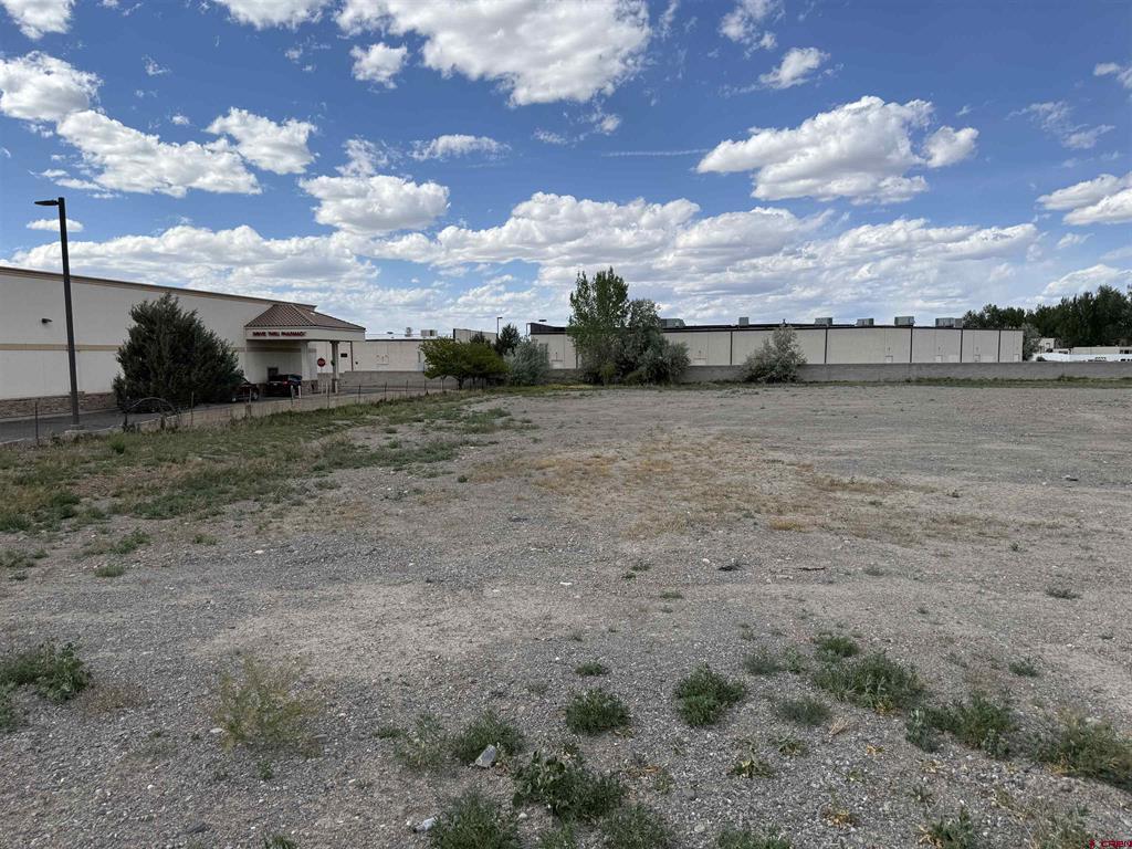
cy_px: 424
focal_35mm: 24
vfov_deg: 56.8
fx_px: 785
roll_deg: -0.3
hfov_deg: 71.6
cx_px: 566
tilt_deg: -3.9
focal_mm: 6.76
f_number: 1.78
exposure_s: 1/5714
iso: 80
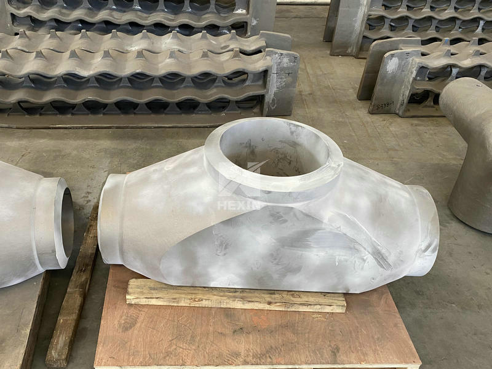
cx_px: 246
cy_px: 184
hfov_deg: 67.3
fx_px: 370
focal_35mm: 26
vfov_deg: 53.1
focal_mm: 4.25
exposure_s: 1/74
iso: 125
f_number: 1.8
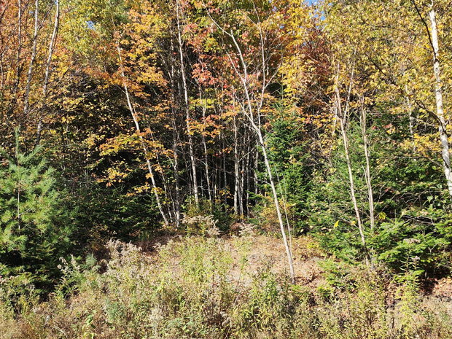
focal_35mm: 38
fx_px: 496
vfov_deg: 37.5
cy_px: 211
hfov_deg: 48.9
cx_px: 255
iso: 12
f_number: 1.8
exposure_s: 1/503
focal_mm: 6.4
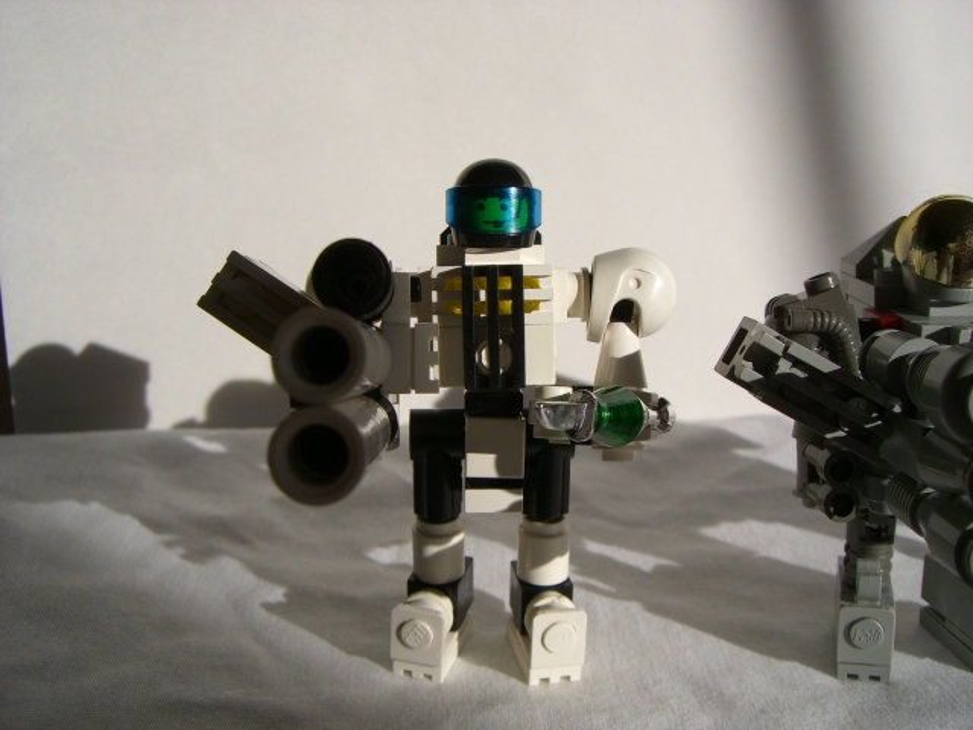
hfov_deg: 49.0
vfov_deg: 37.7
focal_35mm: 38
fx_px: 1068
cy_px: 365
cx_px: 486
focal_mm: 6.2
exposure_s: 1/1250
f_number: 4.3
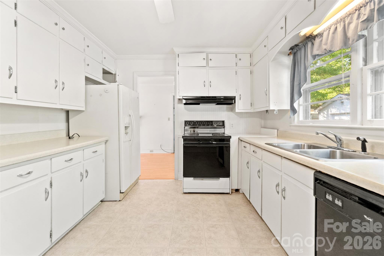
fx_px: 160
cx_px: 192
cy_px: 128
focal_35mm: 15
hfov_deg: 100.4
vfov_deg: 77.3
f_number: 4.5
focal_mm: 10
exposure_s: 1/30
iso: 1000
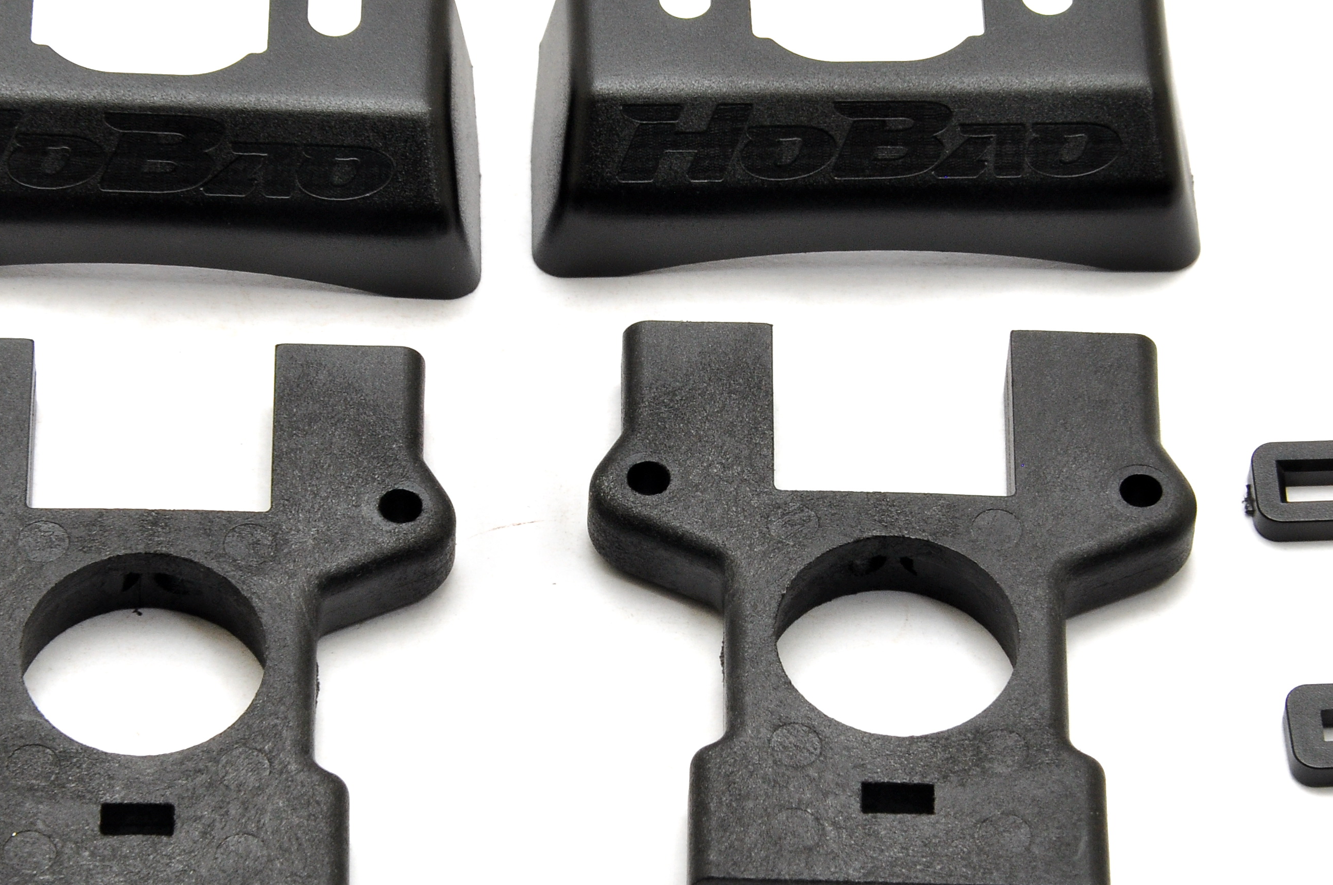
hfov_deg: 8.5
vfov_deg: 5.7
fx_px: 8949
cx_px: 714
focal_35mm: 242
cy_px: 442
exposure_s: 1/60
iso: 400
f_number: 20
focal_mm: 98
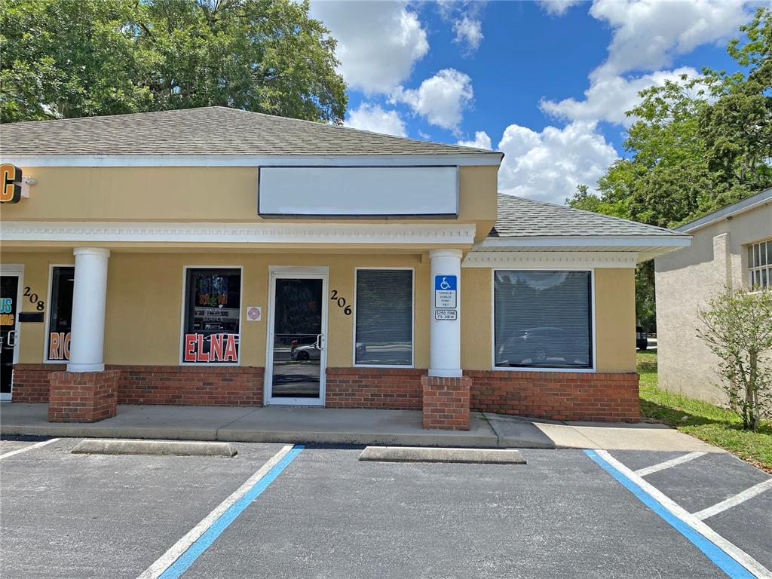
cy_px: 290
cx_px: 386
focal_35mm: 26
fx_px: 580
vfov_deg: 53.1
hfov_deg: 67.3
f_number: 1.8
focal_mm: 4.25
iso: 32
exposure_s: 1/2222
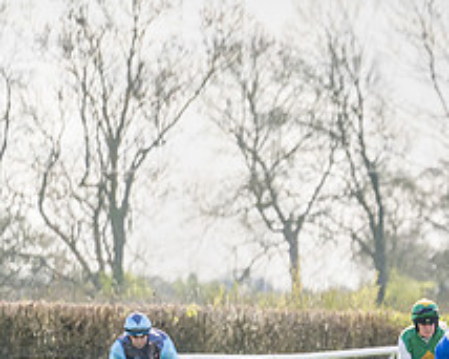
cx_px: 988
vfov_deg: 1.8
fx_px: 11131
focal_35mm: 838
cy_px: 388
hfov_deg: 2.3
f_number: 4
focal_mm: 200
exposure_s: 1/2000
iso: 400
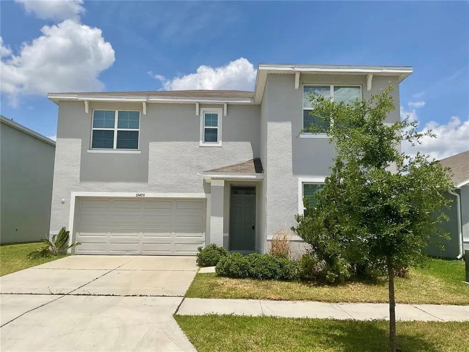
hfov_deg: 61.7
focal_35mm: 29
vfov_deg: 48.2
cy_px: 176
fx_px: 393
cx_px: 234
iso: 16
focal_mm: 3
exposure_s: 1/3788
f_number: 1.8
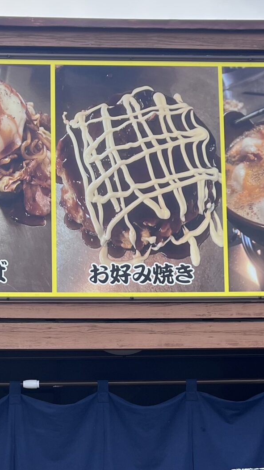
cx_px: 135
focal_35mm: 69
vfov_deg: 29.6
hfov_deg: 17.5
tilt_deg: +8.9
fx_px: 859
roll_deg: +2.8
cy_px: 399
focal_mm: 5.7
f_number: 1.5
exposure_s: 1/1395
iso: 50
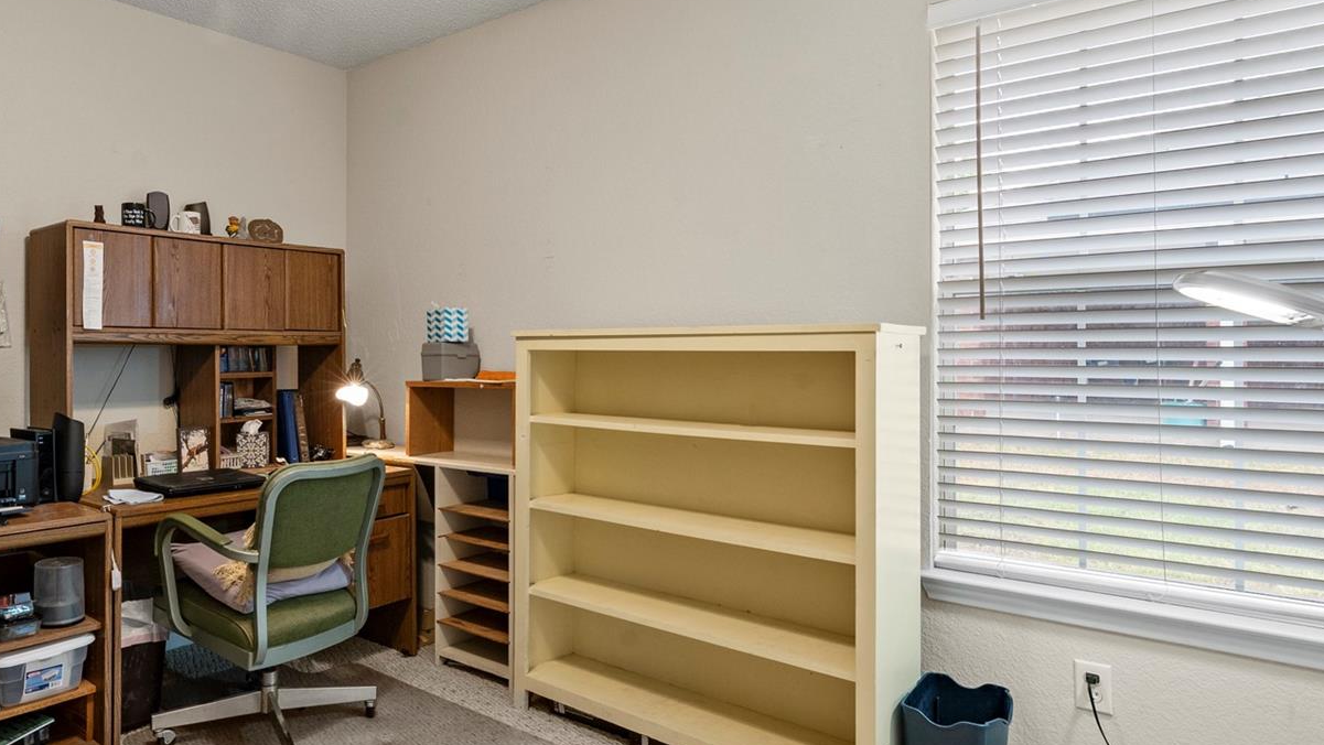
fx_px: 878
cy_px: 348
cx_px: 413
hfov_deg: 71.3
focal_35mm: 25
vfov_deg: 46.0
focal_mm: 14
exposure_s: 1/4
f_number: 11
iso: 160
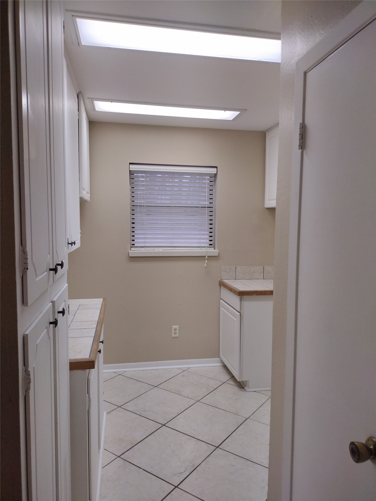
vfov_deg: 65.3
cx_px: 188
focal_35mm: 27
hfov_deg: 51.4
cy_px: 250
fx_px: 391
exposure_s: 1/137
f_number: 1.7
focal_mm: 4.71
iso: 100
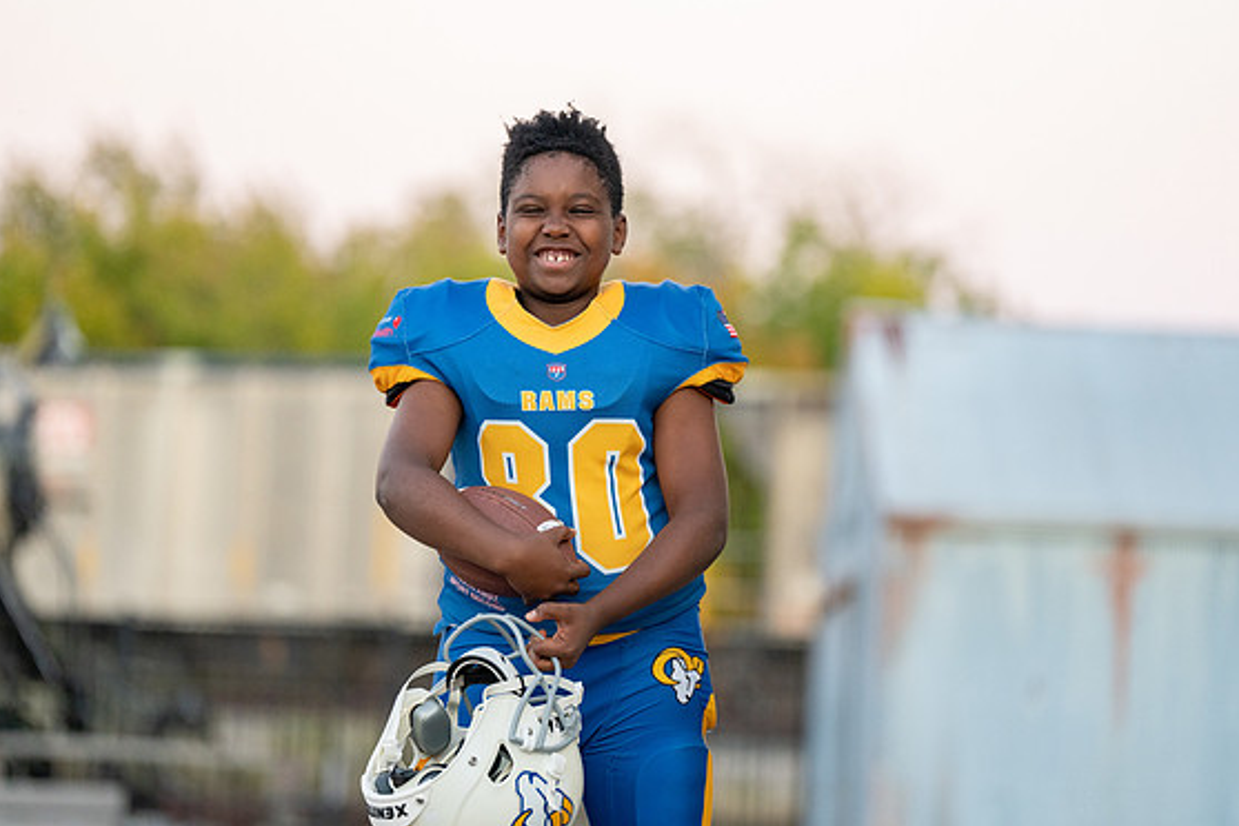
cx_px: 608
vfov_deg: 8.9
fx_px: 5334
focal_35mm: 155
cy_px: 403
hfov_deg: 13.2
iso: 2500
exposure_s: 1/320
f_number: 2.8
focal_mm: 149
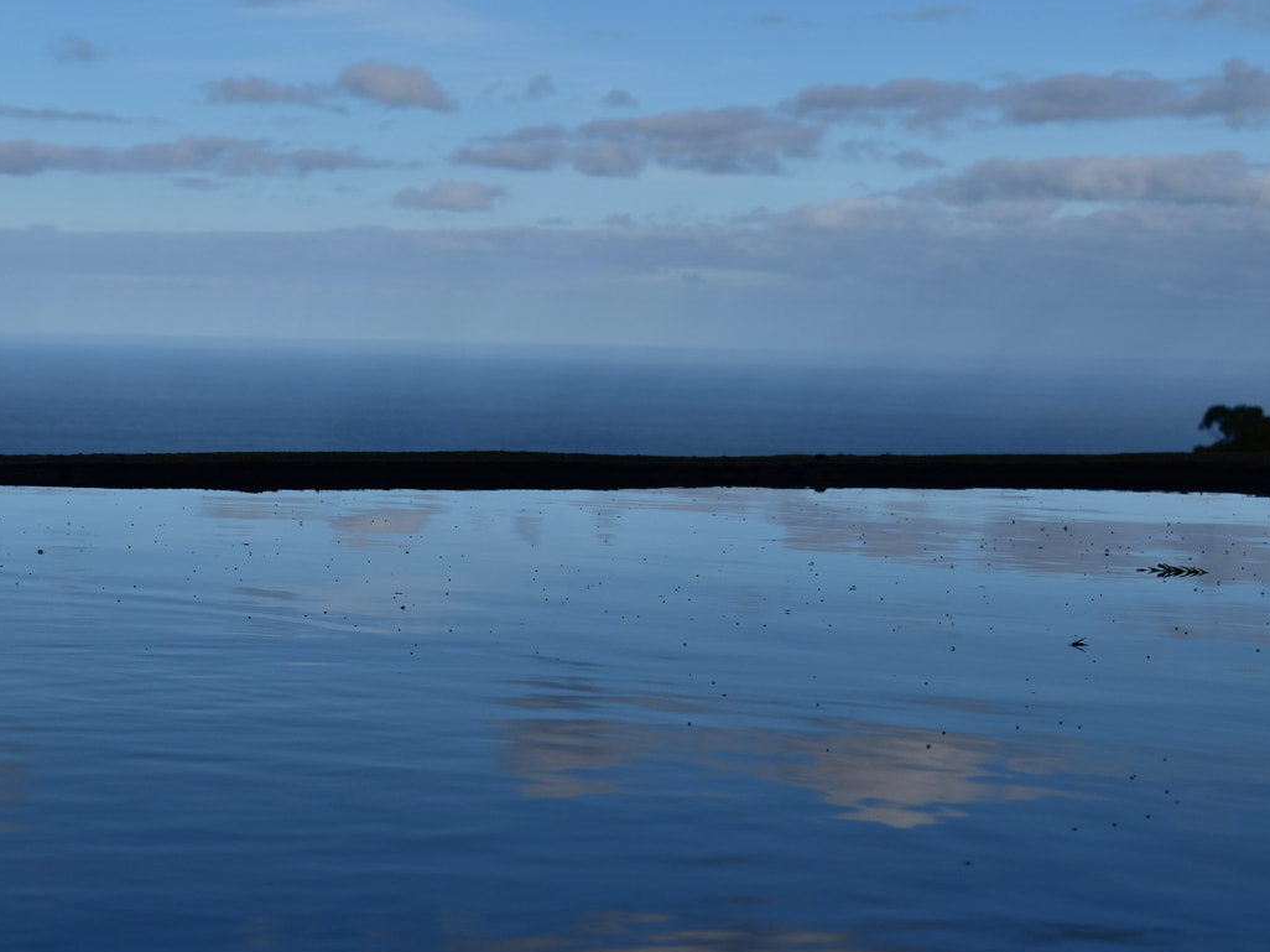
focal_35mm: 79
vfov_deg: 18.7
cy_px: 601
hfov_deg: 24.5
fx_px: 2889
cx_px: 312
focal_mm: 35
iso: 280
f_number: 11
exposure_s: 1/500
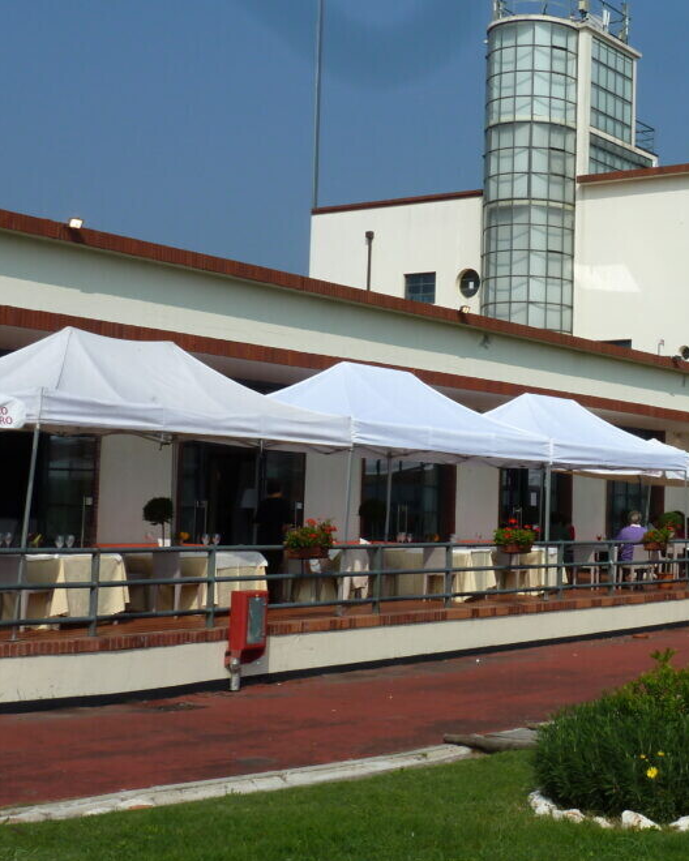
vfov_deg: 33.6
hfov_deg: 25.9
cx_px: 664
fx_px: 1427
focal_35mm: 56
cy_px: 407
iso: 80
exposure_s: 1/640
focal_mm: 6.1
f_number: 5.6
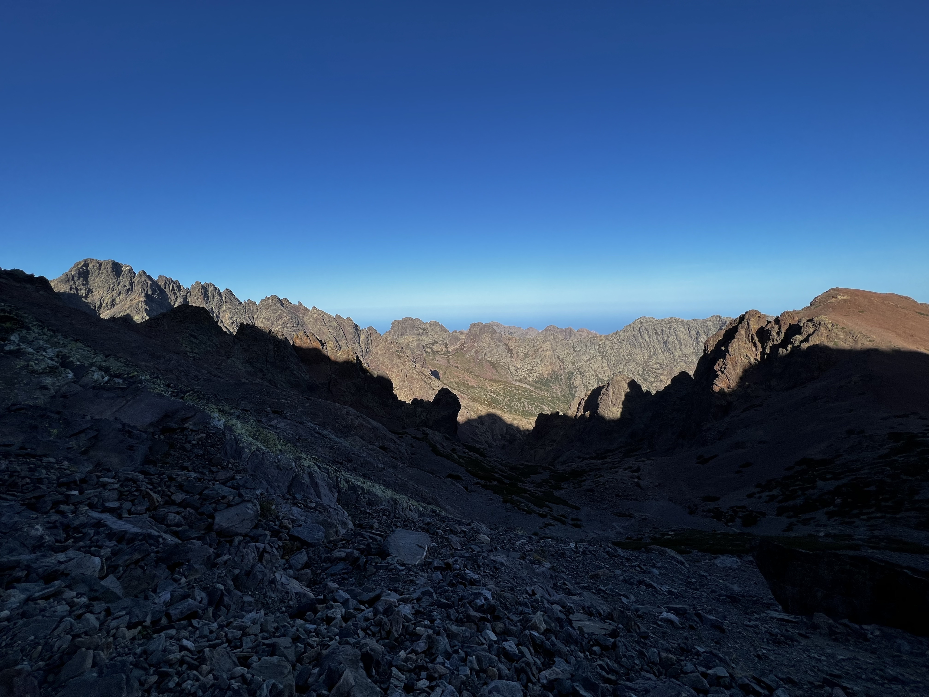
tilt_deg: -6.3
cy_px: 348
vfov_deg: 89.9
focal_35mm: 13
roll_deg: +1.8
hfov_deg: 106.2
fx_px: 349
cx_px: 464
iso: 32
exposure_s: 1/2016
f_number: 1.8
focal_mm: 1.57
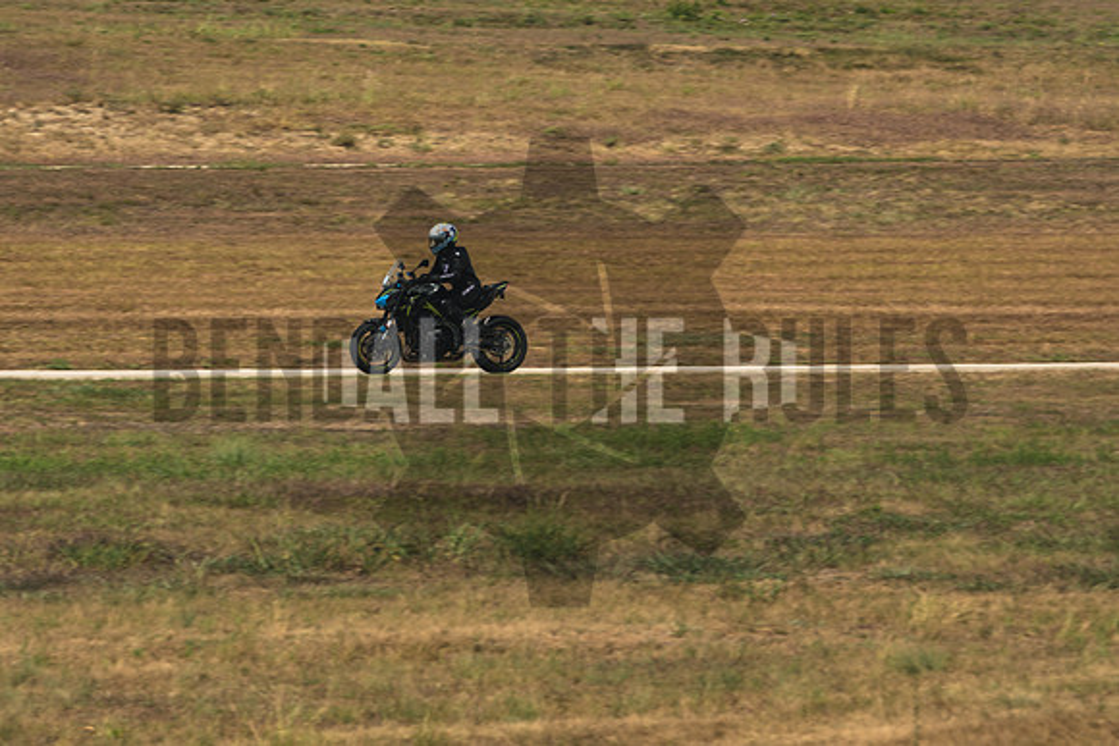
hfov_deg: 4.8
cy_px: 373
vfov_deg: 3.2
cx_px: 560
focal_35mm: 427
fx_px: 13282
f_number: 8
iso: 160
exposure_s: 1/320
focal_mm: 280
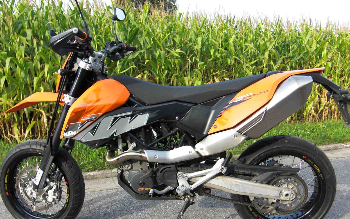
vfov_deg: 35.2
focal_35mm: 36
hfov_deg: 54.0
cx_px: 173
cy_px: 131
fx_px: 343
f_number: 2.7
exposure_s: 1/250
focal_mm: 5.8
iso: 50
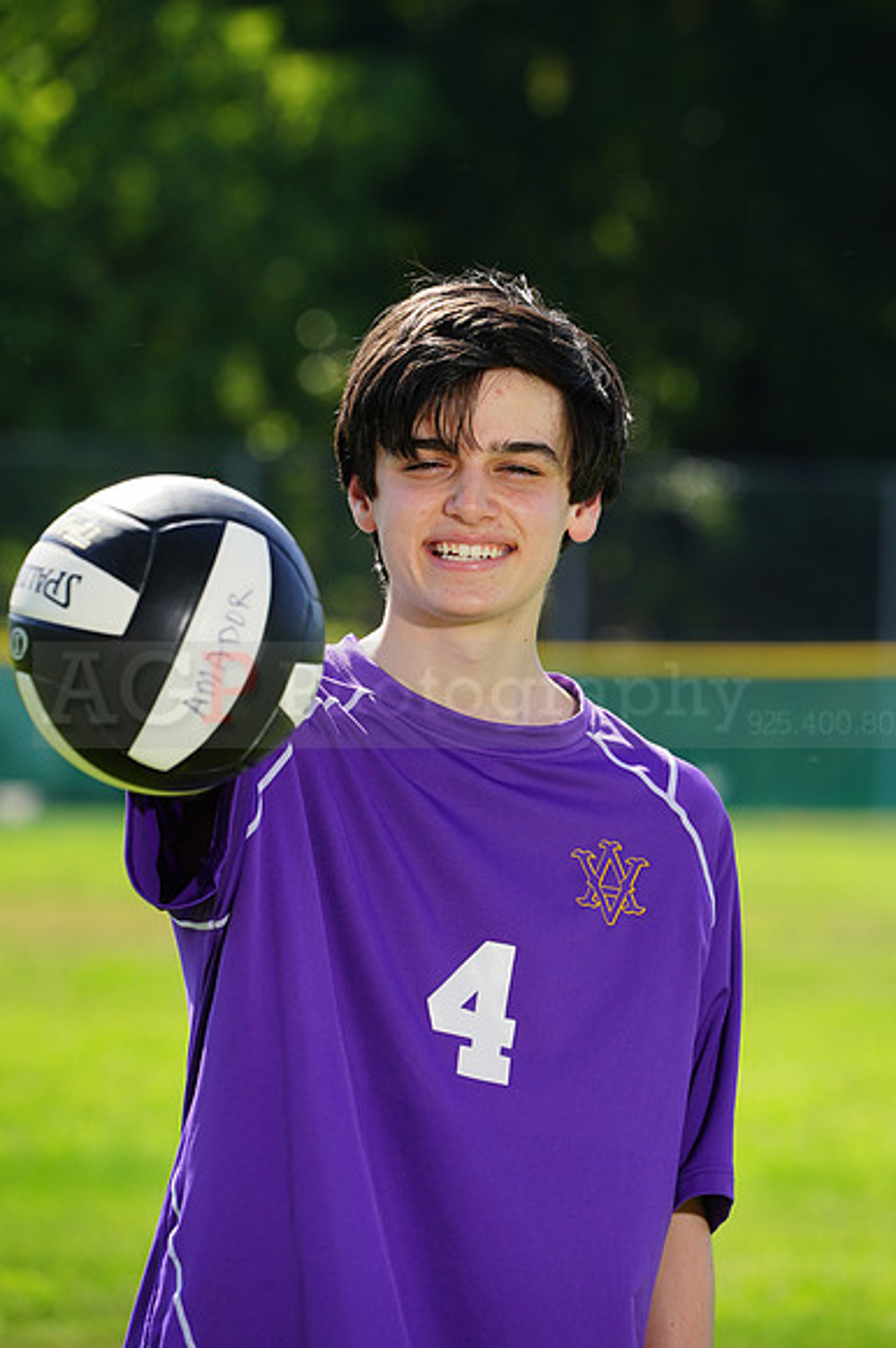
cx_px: 448
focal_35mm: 333
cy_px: 674
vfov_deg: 6.2
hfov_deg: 4.1
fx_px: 12446
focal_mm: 333
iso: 200
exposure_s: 1/200
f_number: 11
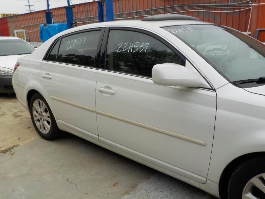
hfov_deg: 60.0
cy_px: 100
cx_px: 132
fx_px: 230
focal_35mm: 30
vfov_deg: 46.8
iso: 125
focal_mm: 4.1
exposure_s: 1/500
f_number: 3.3
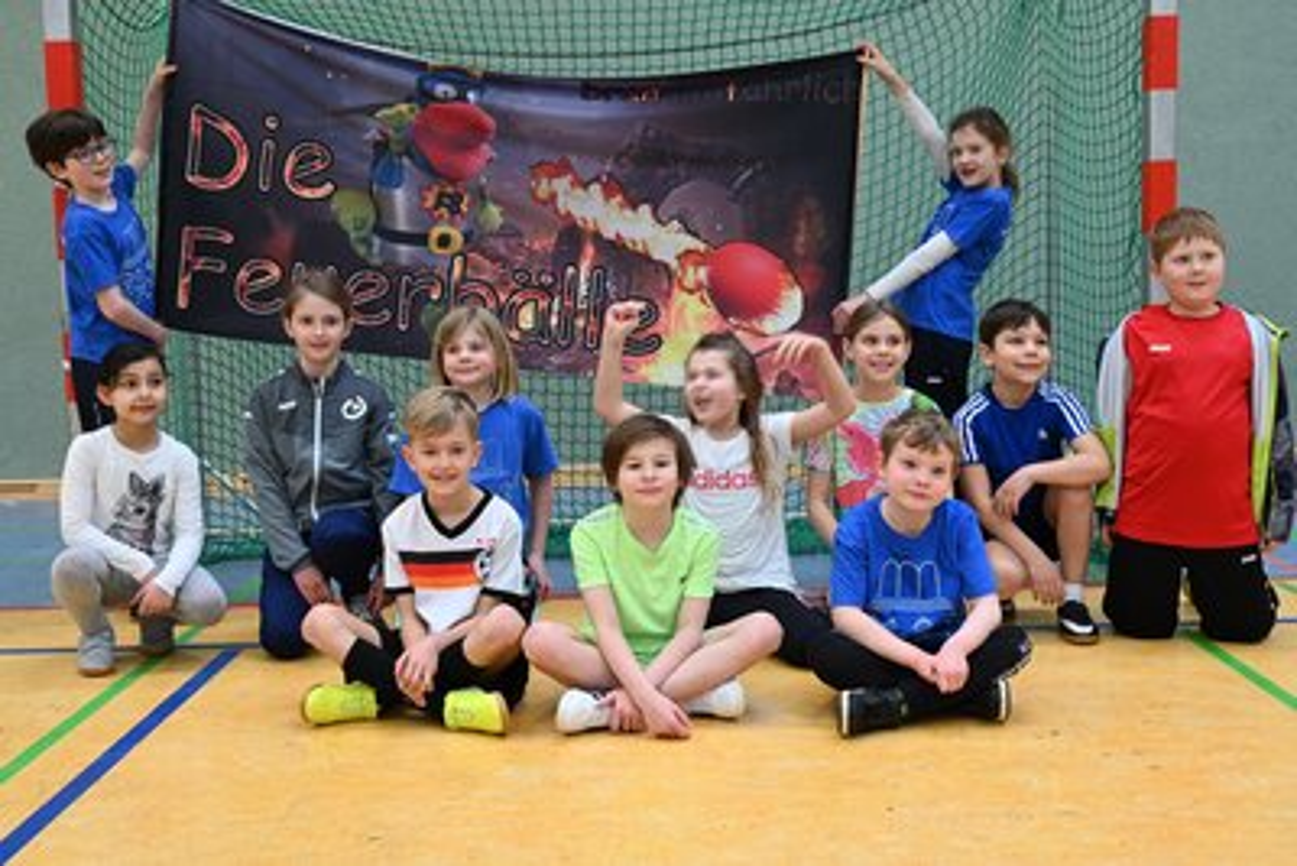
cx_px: 648
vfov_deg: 31.9
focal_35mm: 42
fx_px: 1514
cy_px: 433
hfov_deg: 46.4
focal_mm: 42
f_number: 5
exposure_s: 1/80
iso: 800
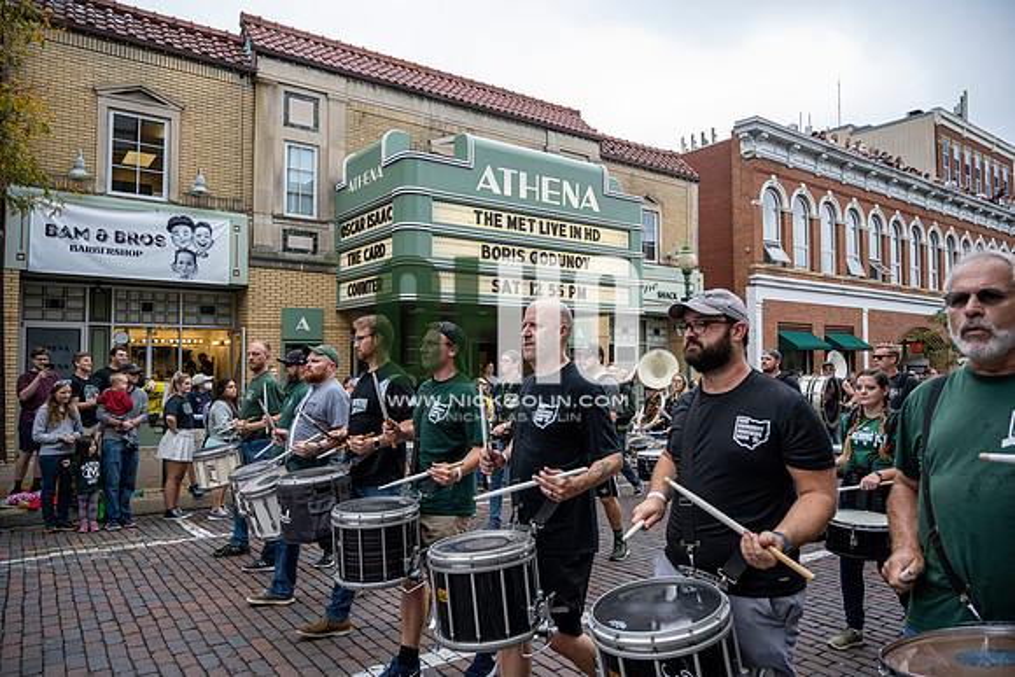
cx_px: 508
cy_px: 338
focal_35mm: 24
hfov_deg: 73.7
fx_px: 677
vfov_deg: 53.2
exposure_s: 1/1600
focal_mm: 24
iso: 1000
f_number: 4
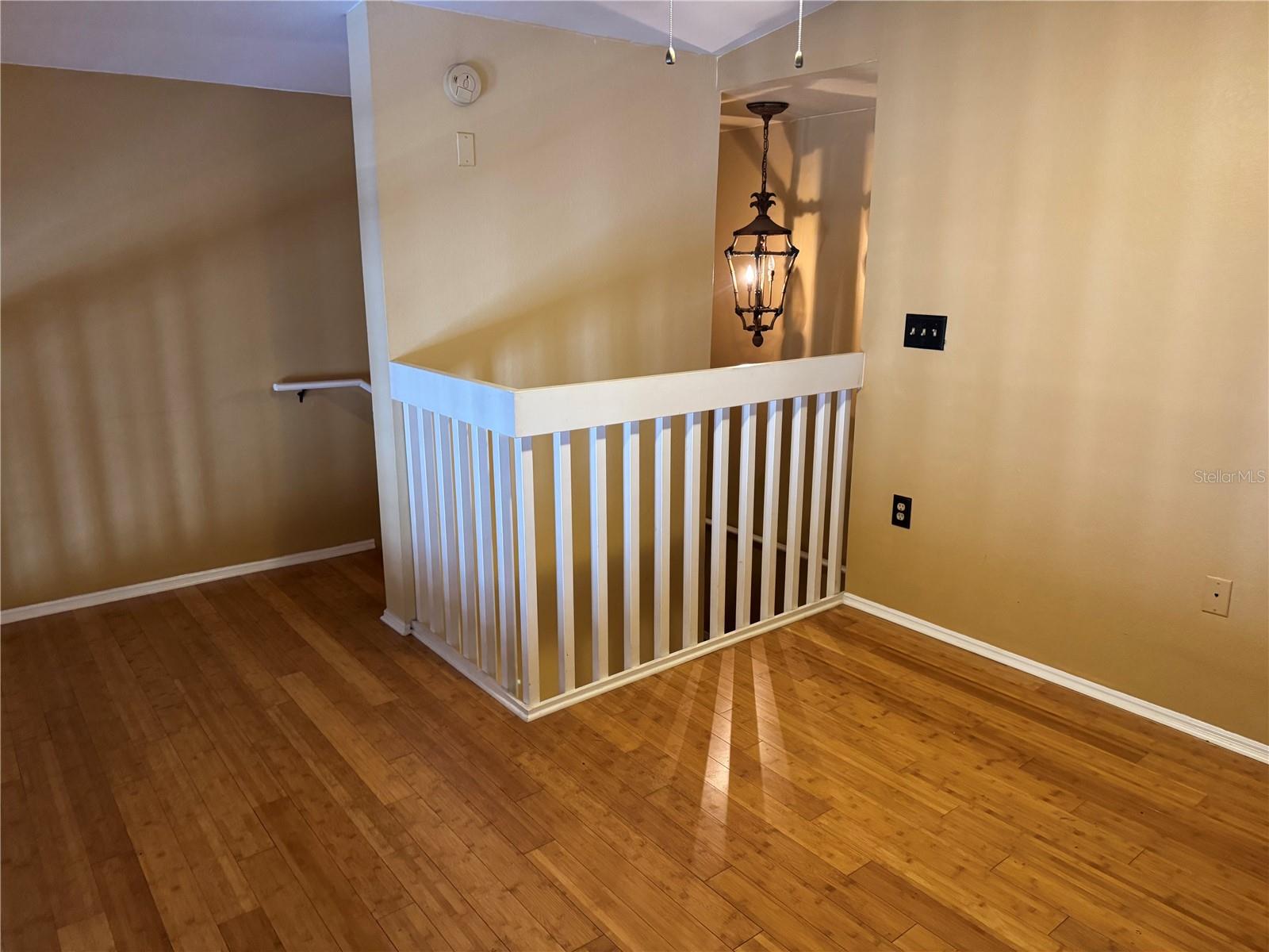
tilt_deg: -14.2
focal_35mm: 24
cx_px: 634
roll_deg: +0.1
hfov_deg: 71.6
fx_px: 880
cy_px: 476
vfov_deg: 56.8
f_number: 1.78
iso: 500
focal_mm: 6.76
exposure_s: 1/60
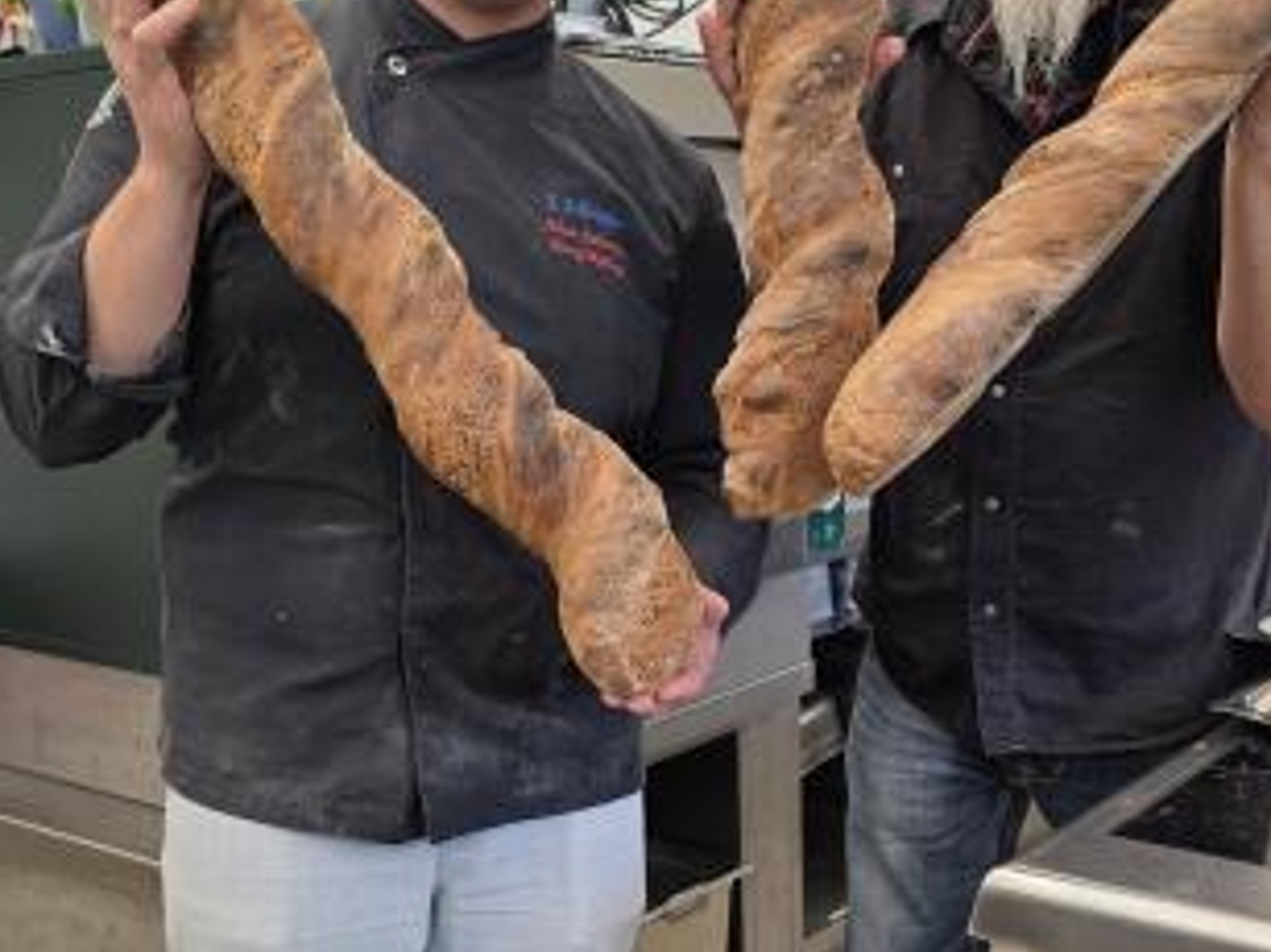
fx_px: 1652
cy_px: 646
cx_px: 667
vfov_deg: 31.9
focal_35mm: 45
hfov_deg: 42.1
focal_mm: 6.3
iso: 200
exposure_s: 1/100
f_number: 1.7
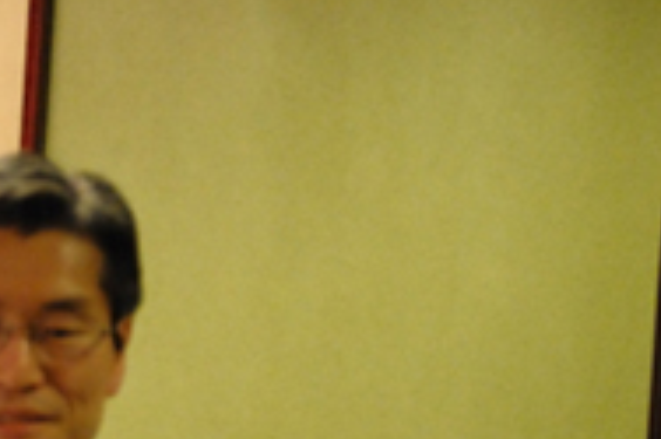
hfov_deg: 8.5
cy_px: 541
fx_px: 4366
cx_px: -264
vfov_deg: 5.7
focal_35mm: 238
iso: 6400
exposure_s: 1/160
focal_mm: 70
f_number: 2.8
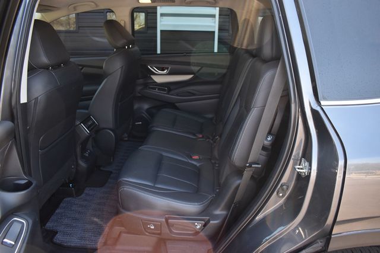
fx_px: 285
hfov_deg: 67.4
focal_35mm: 27
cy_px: 126
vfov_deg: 48.0
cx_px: 190
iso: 720
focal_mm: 18
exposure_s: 1/250
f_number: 3.5
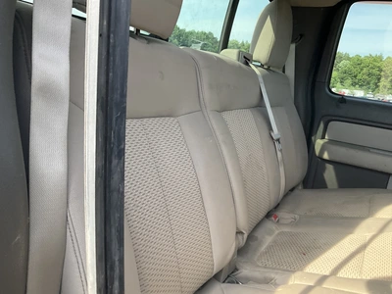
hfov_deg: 61.7
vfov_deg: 48.2
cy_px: 147
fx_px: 328
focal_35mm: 29
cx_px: 196
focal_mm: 3
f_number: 1.8
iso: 32
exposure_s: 1/122
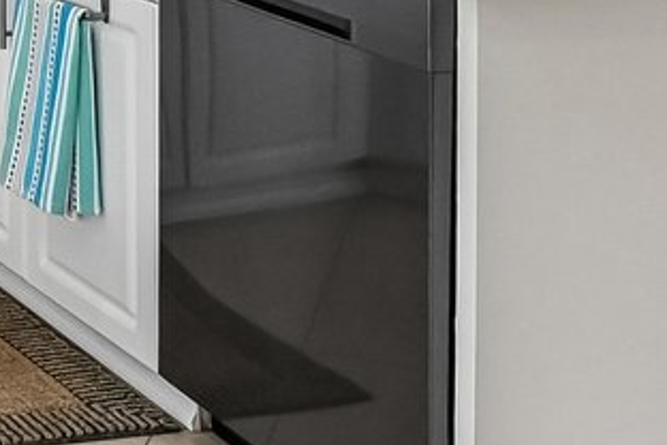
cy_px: -360
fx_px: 1704
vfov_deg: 13.3
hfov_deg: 18.4
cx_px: -455
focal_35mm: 92
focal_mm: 14
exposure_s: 1/400
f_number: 8
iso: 2500
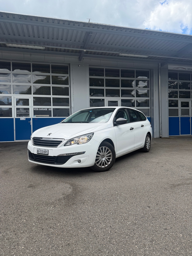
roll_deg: +0.3
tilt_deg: -1.7
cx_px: 96
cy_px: 128
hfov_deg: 56.8
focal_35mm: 24
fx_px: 177
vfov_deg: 71.6
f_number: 1.78
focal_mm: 6.76
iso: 100
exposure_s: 1/2801
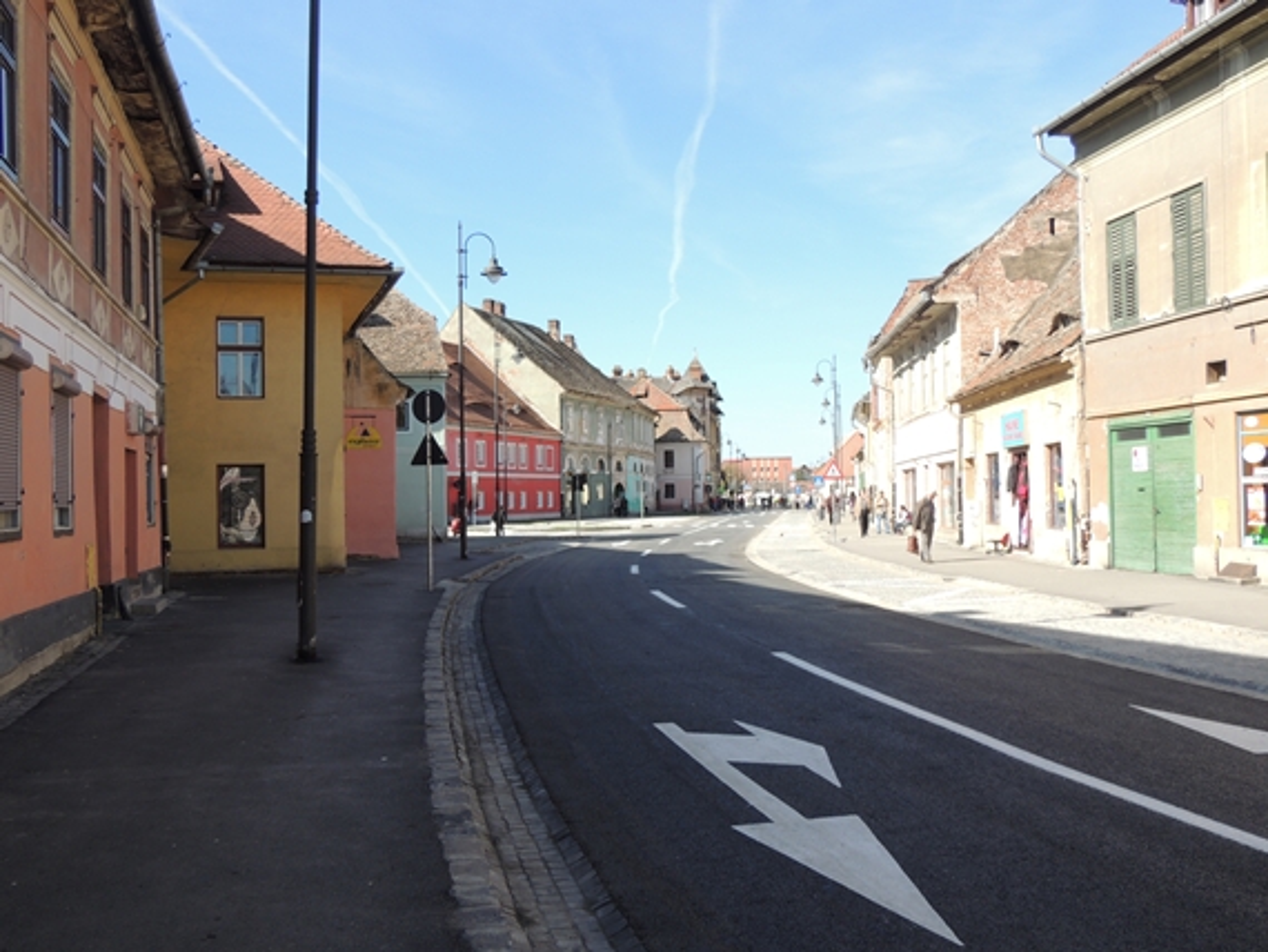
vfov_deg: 40.7
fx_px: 1283
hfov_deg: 52.6
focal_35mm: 35
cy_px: 476
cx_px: 634
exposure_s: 1/500
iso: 100
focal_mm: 6.2
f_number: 3.3
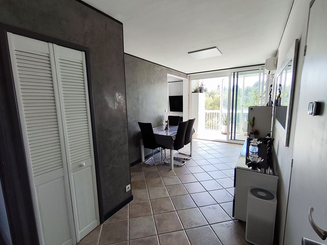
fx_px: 151
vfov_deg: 78.1
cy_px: 125
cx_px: 160
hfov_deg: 94.5
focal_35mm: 16
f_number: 2.2
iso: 50
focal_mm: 1.65
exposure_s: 1/130
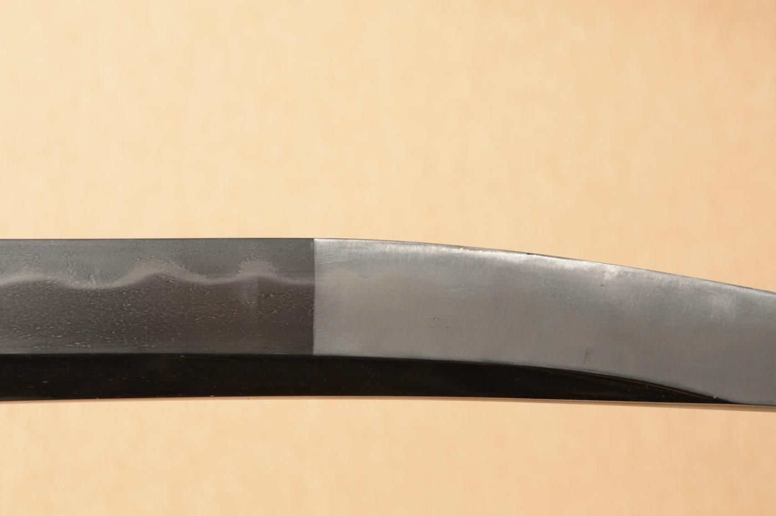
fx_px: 2908
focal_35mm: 135
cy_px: 258
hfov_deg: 15.2
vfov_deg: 10.1
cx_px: 388
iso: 400
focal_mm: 90
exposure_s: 1/2
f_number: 11
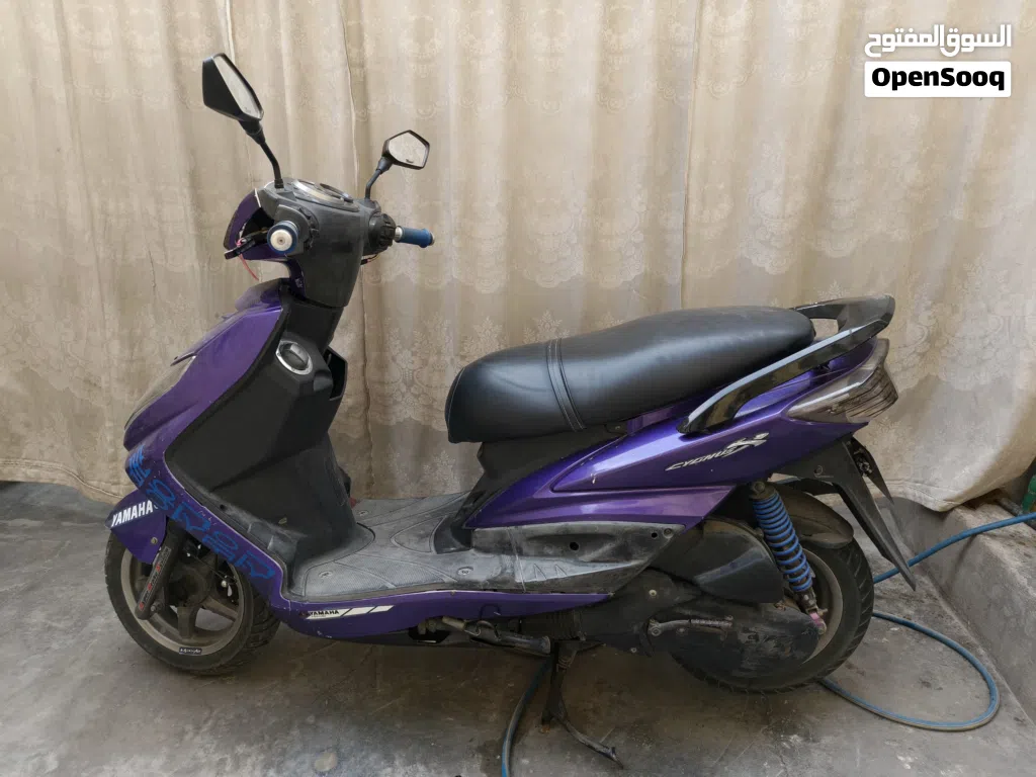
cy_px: 388
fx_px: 688
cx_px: 518
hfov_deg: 73.9
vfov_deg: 58.9
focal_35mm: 23
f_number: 1.8
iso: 50
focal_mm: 5.56
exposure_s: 1/105
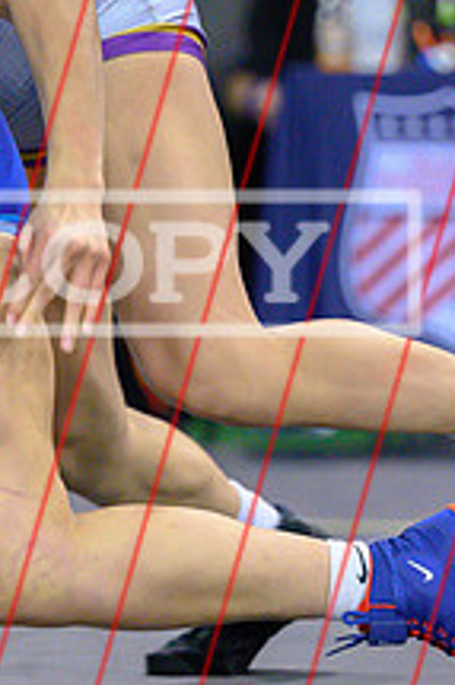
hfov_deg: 3.6
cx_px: -14
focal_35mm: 384
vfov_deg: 5.4
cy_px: 350
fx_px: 7291
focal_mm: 120
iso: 6400
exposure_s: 1/640
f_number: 2.8
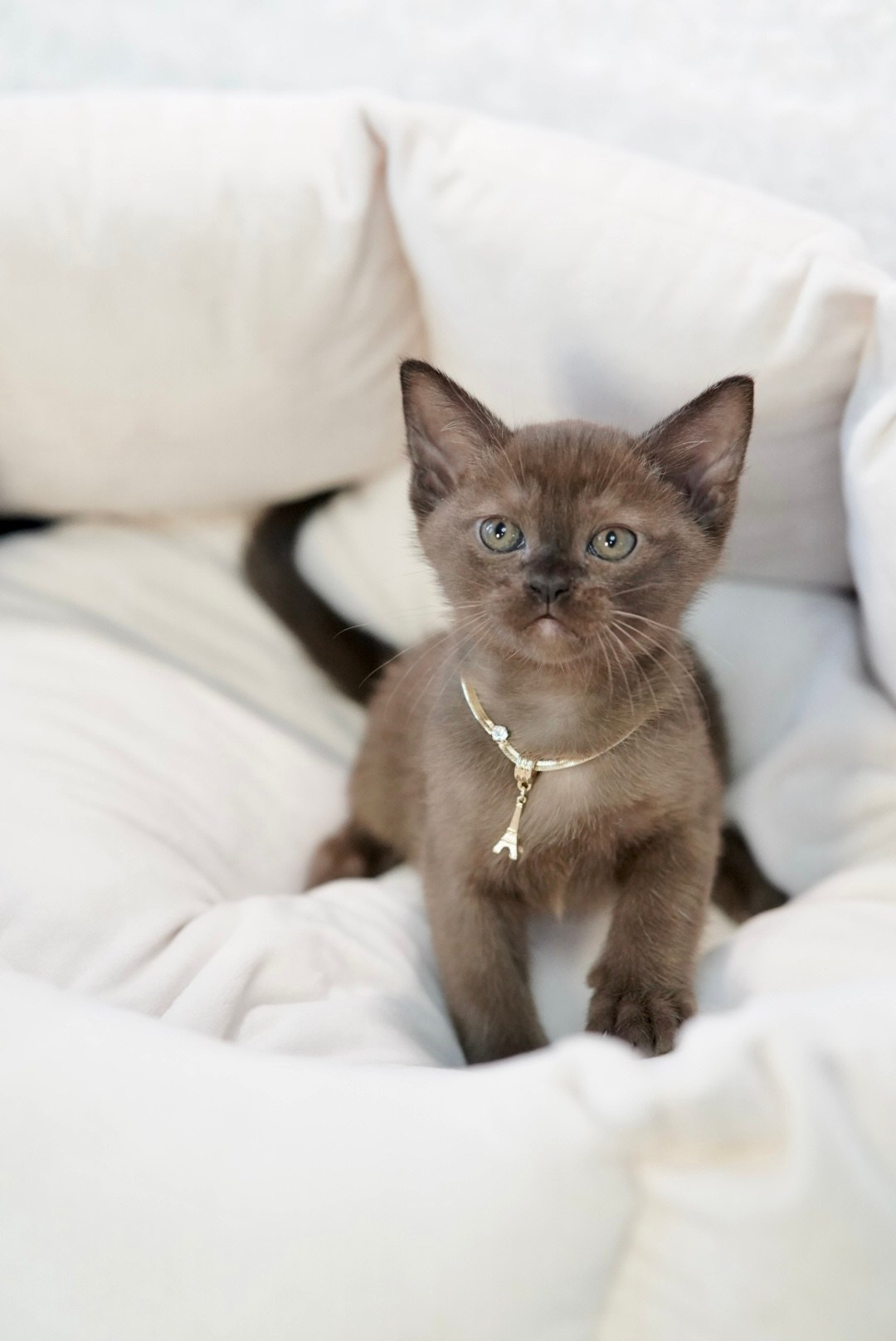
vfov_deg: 23.9
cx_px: 448
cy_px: 670
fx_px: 3168
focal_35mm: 85
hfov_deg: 16.1
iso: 8000
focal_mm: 85
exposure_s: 1/500
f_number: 3.2
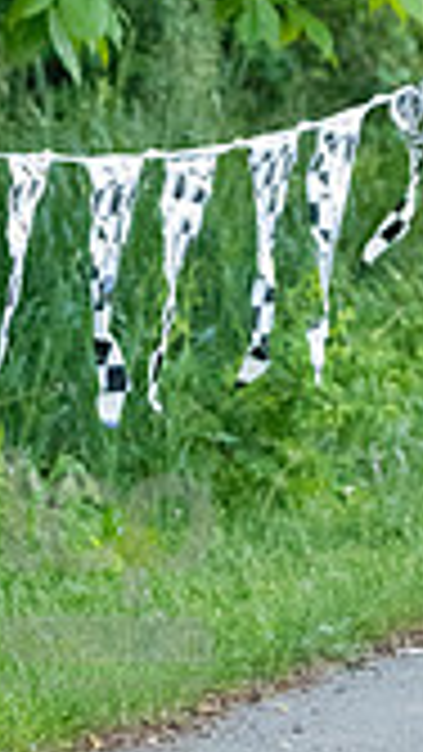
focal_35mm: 634
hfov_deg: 1.9
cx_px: 601
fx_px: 12636
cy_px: 81
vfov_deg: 3.4
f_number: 5.6
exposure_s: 1/1600
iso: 4000
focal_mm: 150
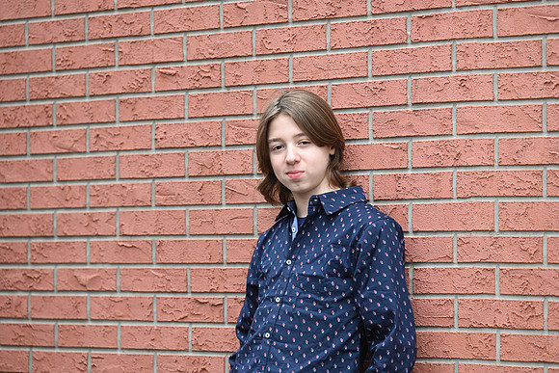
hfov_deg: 15.2
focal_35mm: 135
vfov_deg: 10.2
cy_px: 186
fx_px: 2097
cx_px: 280
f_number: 3.5
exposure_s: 1/100
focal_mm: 135
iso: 640
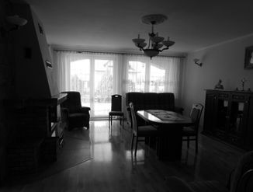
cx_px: 122
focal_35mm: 23
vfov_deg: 59.1
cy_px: 104
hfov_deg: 73.7
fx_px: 169
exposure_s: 1/60
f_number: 2.8
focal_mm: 3.6
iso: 80
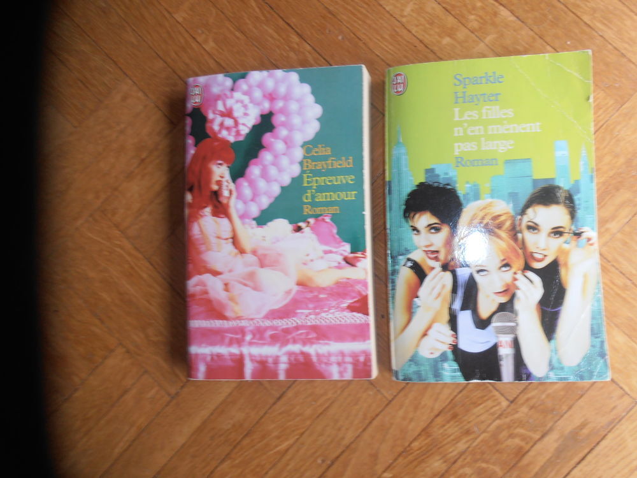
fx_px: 442
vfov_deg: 56.8
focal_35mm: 24
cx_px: 318
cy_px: 239
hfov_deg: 71.6
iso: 80
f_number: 3
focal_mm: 4.2
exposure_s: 1/30
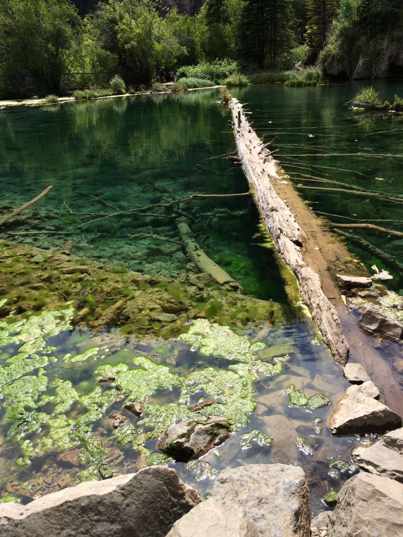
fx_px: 450
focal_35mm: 29
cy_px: 268
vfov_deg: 61.6
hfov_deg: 48.2
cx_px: 202
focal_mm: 4.15
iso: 32
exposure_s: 1/1053
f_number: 2.2
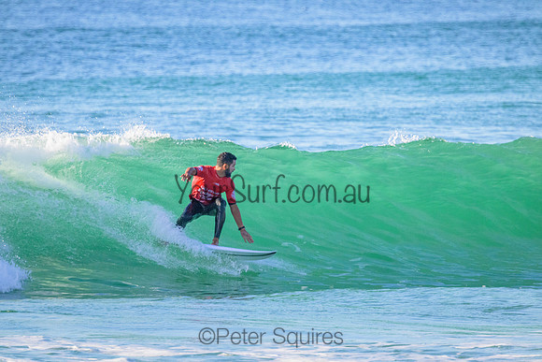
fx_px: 12047
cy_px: 181
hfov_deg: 2.6
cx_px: 271
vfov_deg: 1.7
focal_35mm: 800
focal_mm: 800
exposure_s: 1/2000
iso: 4000
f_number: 11
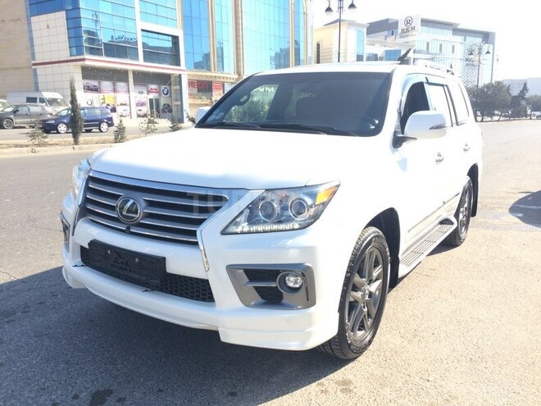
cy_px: 203
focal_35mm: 29
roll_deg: +1.4
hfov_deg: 61.7
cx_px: 270
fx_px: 453
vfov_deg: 48.2
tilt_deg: -14.2
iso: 32
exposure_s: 1/684
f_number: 2.2
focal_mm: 4.15
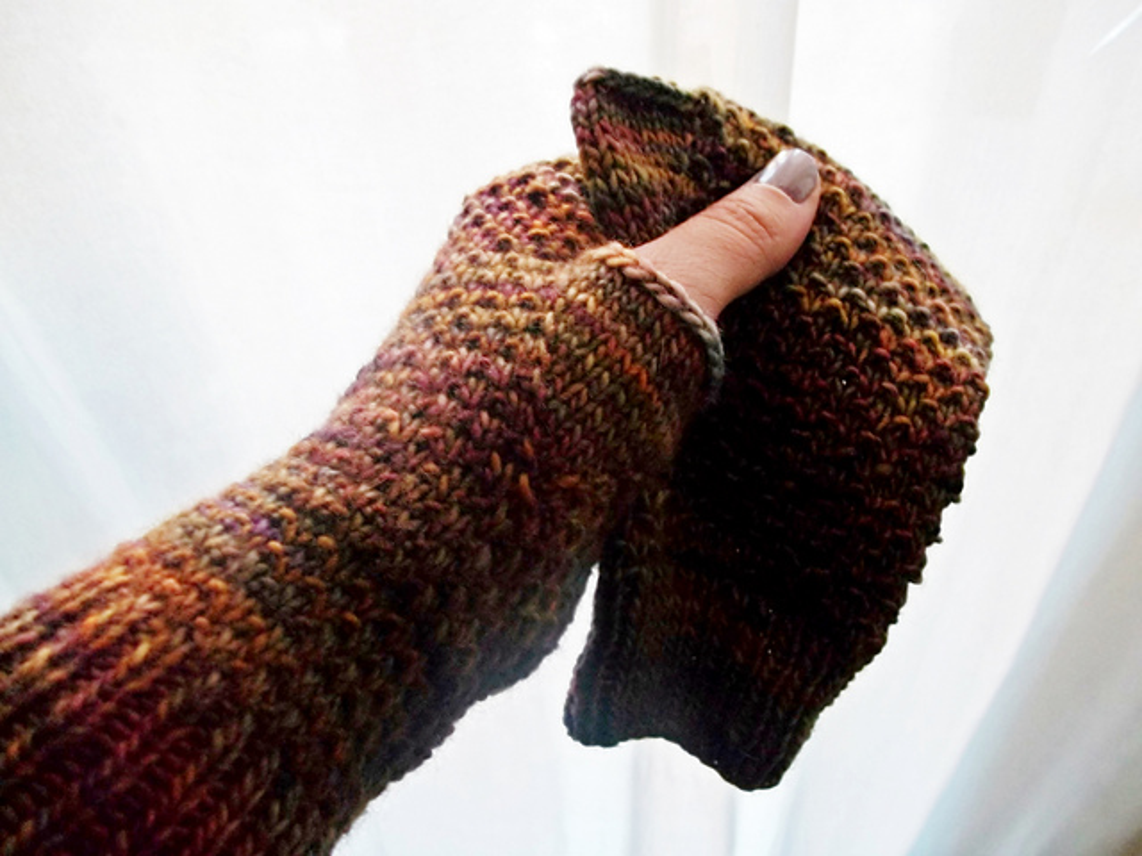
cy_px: 428
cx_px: 571
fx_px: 1056
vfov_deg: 44.2
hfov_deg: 56.8
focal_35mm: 32
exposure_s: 1/20
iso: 160
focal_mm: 5.7
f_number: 2.9
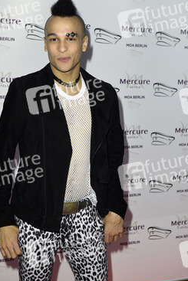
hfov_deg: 22.3
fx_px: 477
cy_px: 135
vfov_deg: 32.9
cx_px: 87
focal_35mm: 61
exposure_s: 1/160
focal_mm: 56
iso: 640
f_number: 5.6
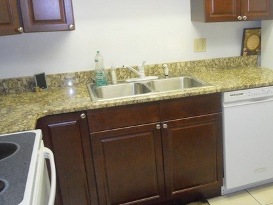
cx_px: 209
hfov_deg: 42.3
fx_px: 339
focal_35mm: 43
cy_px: 102
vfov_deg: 33.6
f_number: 2.7
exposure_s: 1/50
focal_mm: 5
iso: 400
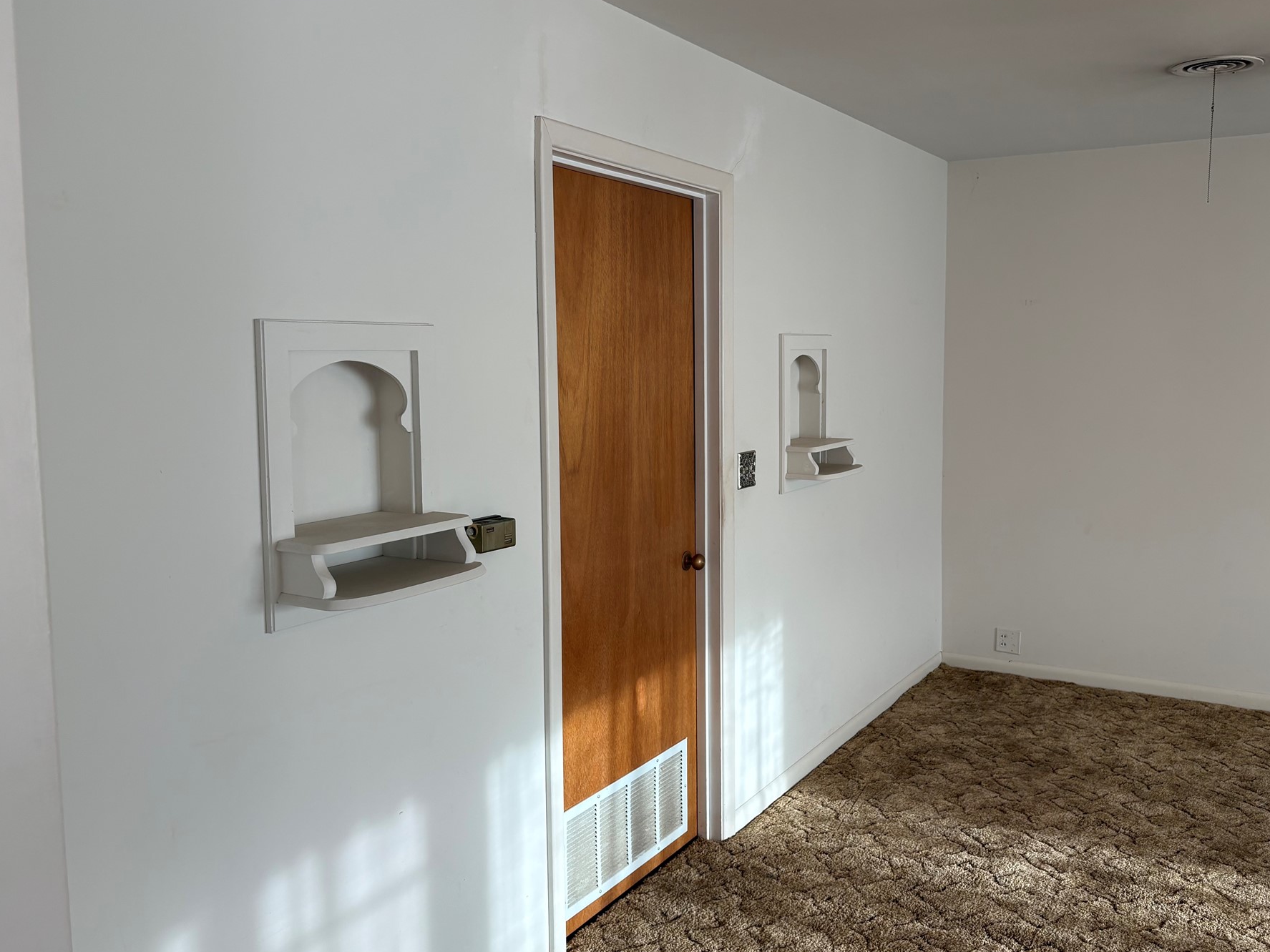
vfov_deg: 46.8
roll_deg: +0.3
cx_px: 716
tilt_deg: -6.0
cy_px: 458
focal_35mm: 30
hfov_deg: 59.8
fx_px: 1101
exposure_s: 1/120
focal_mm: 5.96
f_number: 1.6
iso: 40
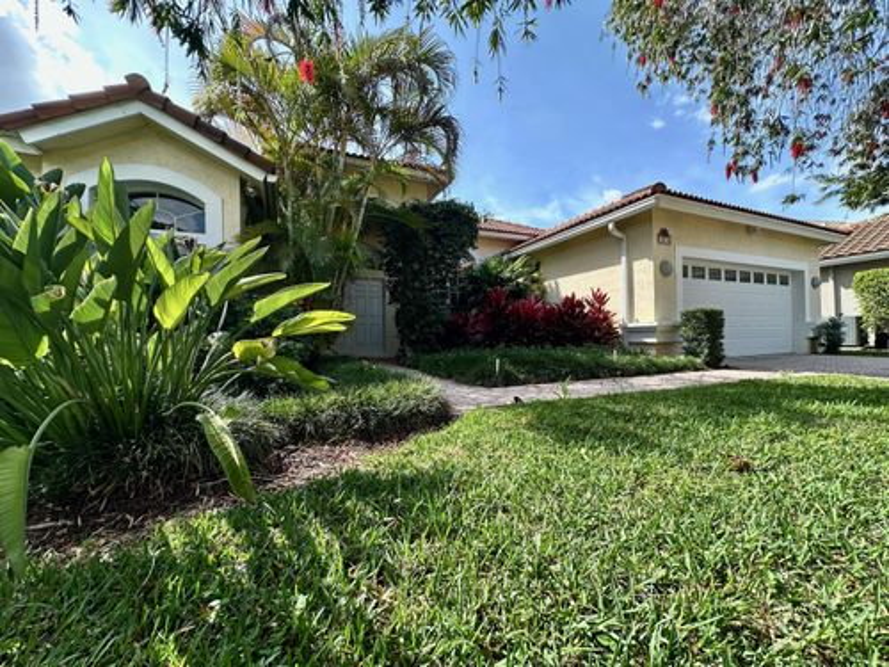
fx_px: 360
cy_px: 334
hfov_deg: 102.1
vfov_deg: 85.7
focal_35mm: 14
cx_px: 444
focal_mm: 2.22
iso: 40
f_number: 2.2
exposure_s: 1/401
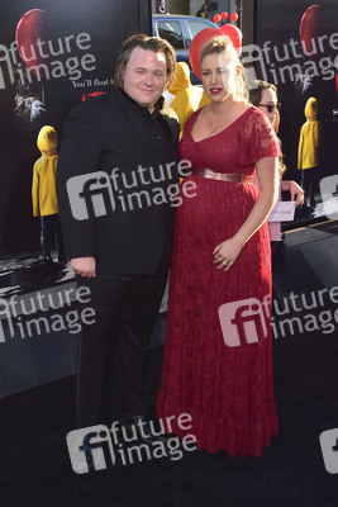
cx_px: 169
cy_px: 254
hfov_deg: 27.0
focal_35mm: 50
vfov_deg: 39.6
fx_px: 704
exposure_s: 1/320
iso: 500
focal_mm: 50
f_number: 6.3
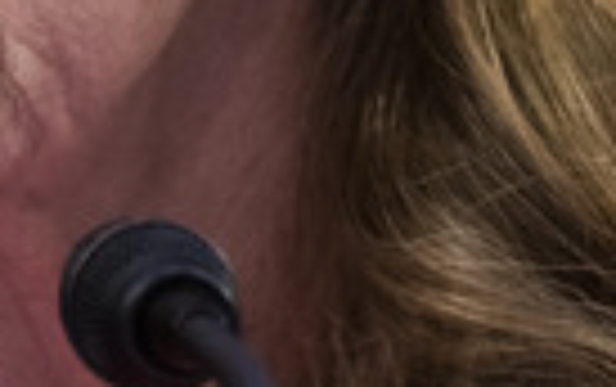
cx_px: -184
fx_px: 12371
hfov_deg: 2.8
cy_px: -144
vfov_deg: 1.8
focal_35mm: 736
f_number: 4.5
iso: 3200
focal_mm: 127
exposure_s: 1/200
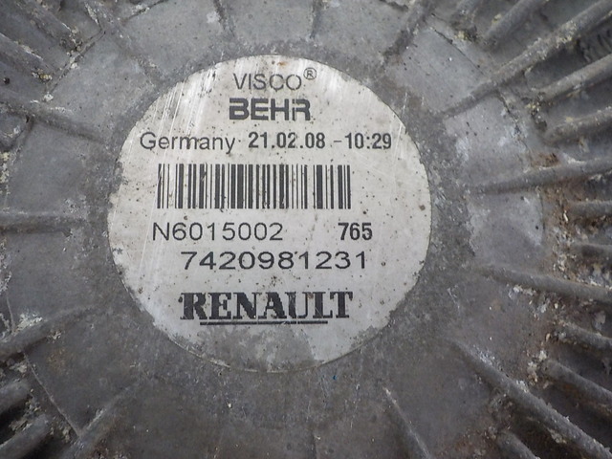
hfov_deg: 60.0
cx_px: 306
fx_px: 530
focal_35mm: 30
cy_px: 230
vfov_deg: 46.8
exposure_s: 1/30
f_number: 3.3
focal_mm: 4.1
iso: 360
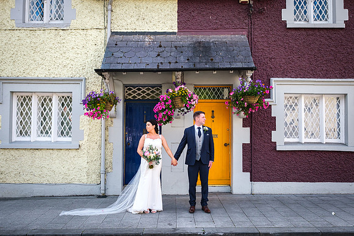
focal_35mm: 32
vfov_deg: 40.6
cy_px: 127
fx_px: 319
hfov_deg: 58.0
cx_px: 172
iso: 200
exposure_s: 1/500
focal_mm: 16
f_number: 4
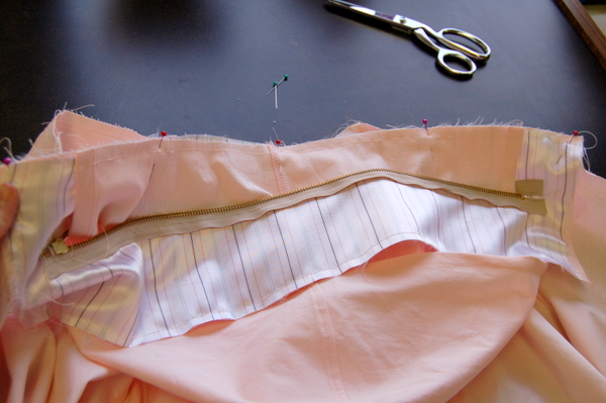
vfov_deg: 31.8
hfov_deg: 46.4
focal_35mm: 42
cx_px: 303
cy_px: 202
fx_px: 706
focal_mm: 28
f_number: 5.6
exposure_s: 1/125
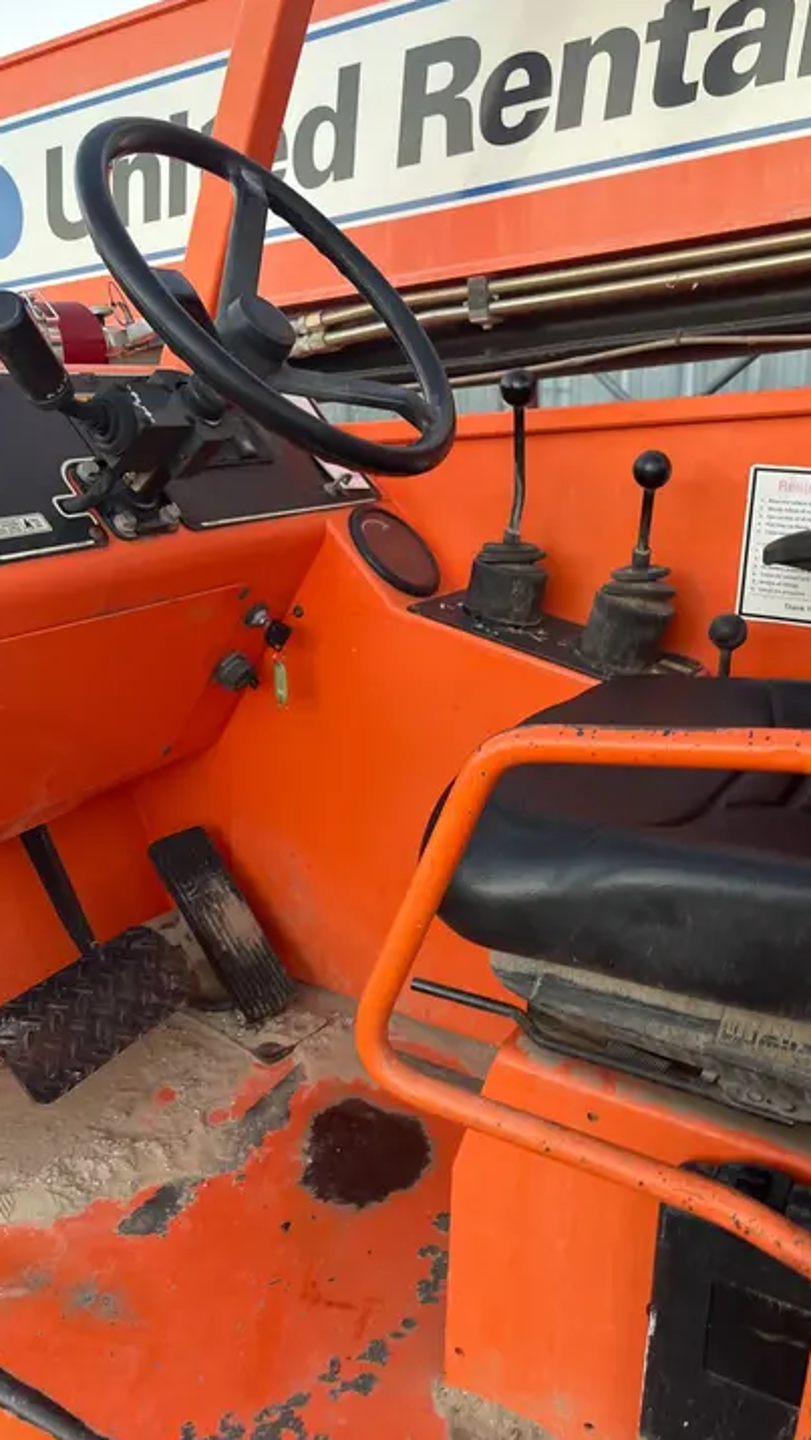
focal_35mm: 29
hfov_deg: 40.1
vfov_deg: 66.1
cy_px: 725
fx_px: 1108
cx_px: 461
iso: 160
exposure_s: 1/60
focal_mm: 5.1
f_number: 1.6
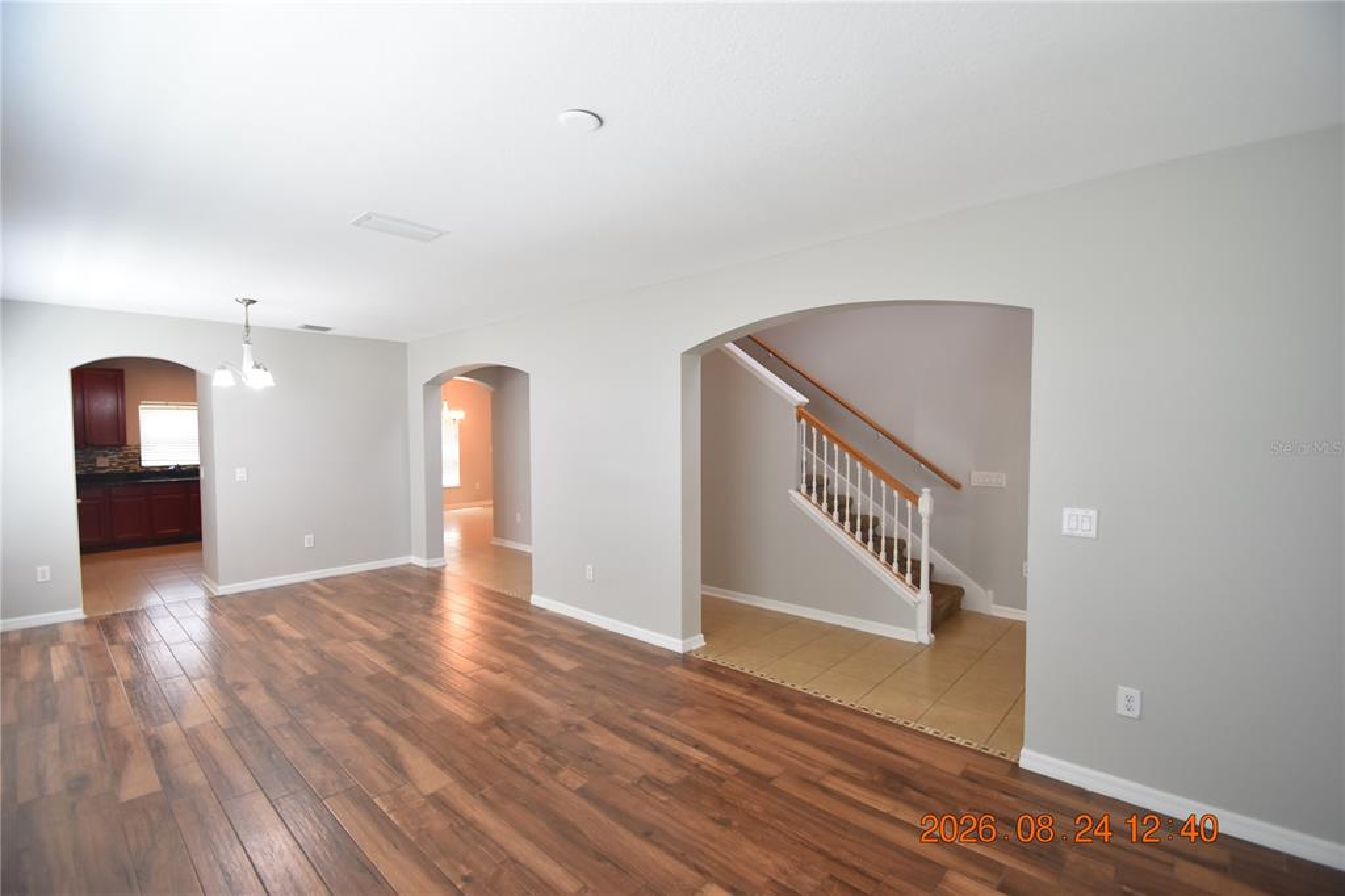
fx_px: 560
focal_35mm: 15
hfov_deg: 100.4
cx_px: 672
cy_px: 448
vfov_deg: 77.3
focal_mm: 10
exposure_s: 1/60
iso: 720
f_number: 4
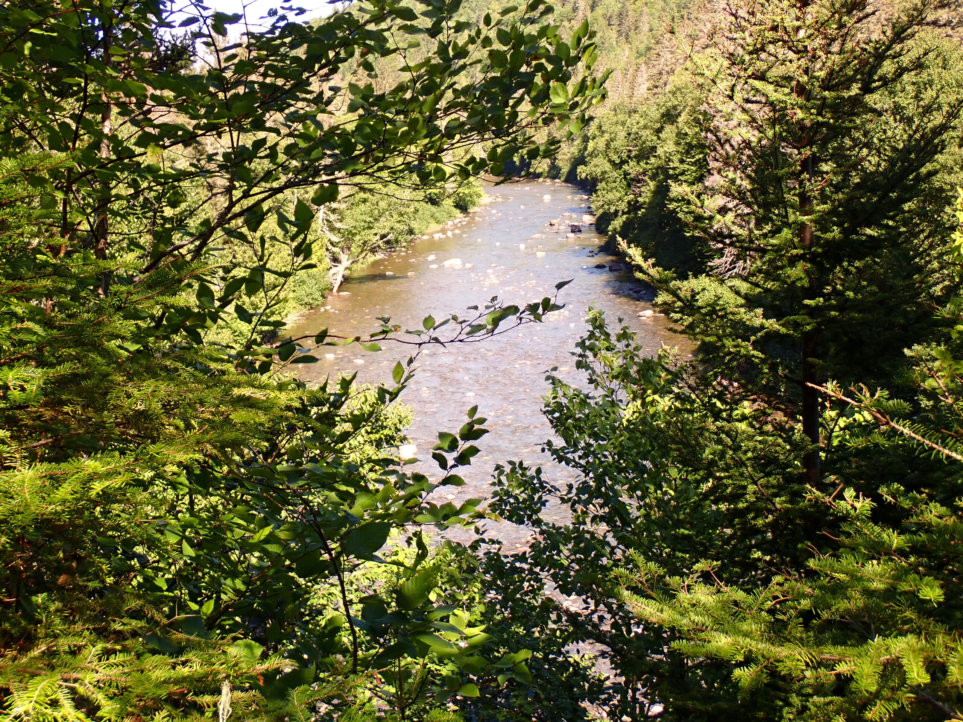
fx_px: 1391
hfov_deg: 38.2
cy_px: 361
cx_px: 482
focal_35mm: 50
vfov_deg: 29.1
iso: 250
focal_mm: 9.01
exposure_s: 1/50
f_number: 13
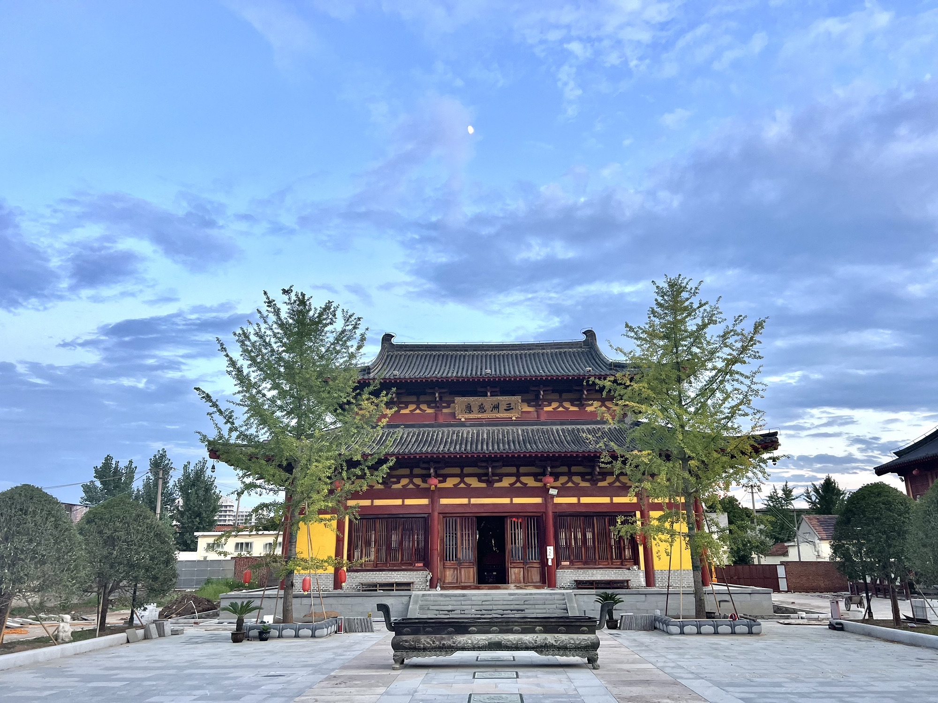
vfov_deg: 53.1
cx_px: 469
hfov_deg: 67.3
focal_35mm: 26
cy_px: 352
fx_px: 705
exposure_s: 1/121
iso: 125
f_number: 1.5
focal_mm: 5.7
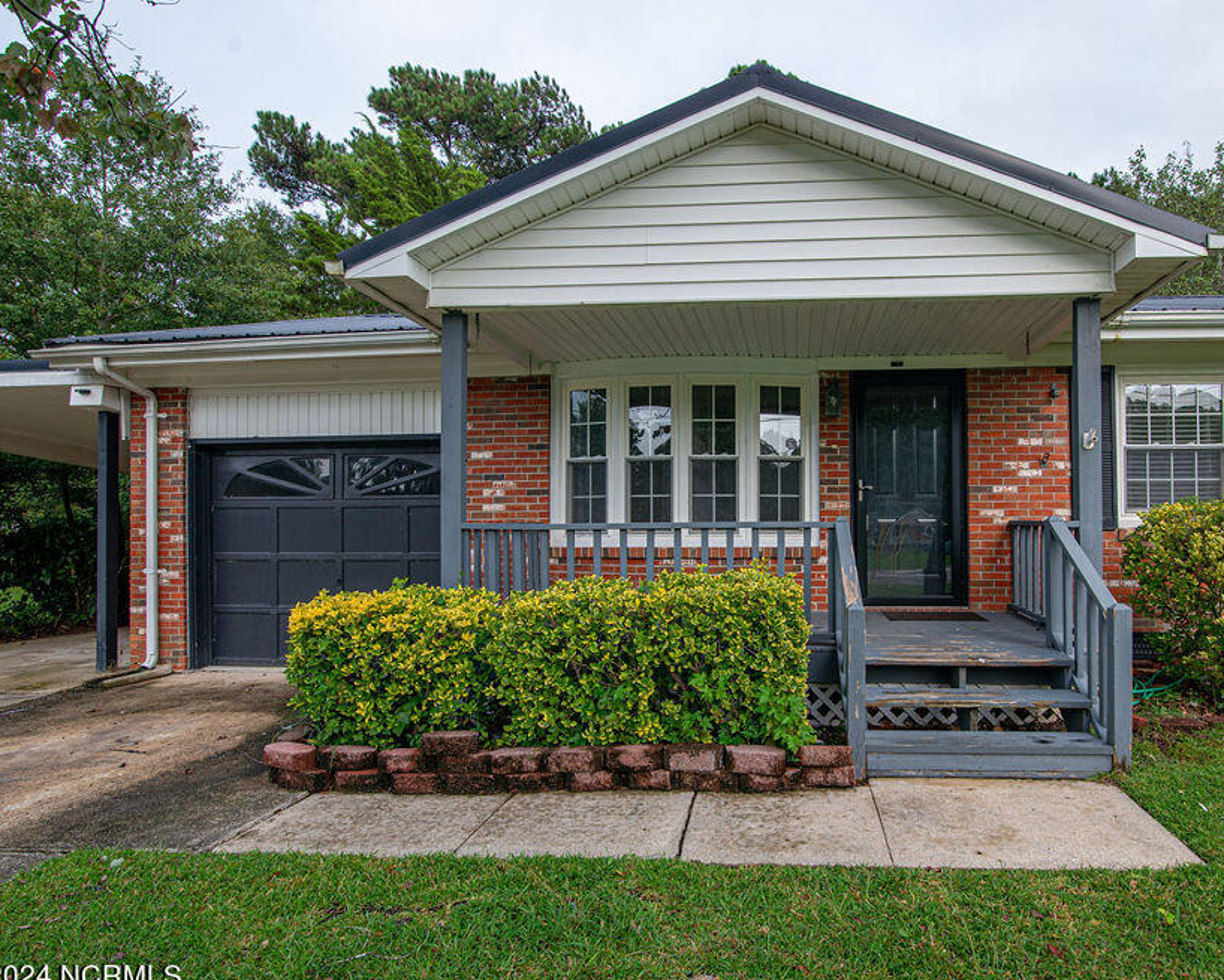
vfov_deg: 68.1
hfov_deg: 79.4
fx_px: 725
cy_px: 510
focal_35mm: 20
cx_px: 734
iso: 320
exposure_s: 1/500
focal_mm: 16
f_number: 7.1
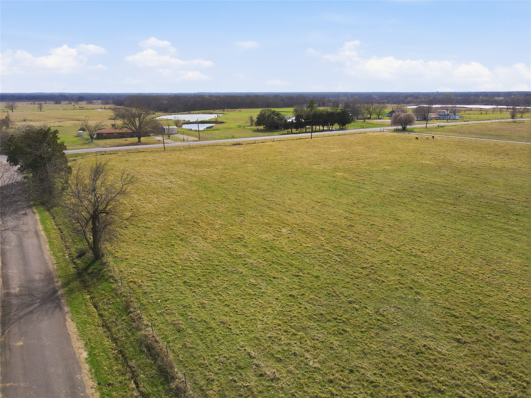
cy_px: 199
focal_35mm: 24
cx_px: 266
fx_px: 368
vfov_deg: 56.8
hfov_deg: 71.6
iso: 100
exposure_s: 1/1000
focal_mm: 4.5
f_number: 2.8
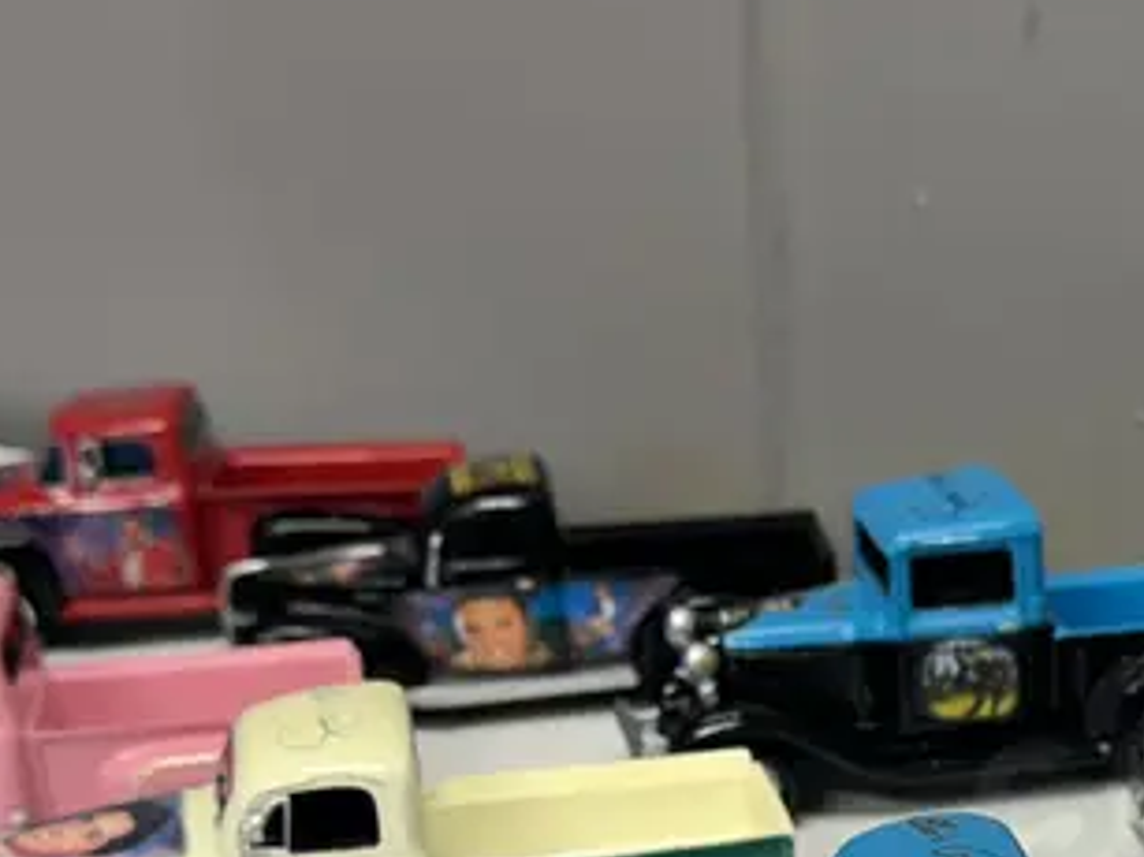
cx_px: 1002
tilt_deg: -21.9
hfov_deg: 23.8
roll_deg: +0.8
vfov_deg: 18.0
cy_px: 835
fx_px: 2643
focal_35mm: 80
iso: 100
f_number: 1.78
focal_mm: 6.86
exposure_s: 1/100
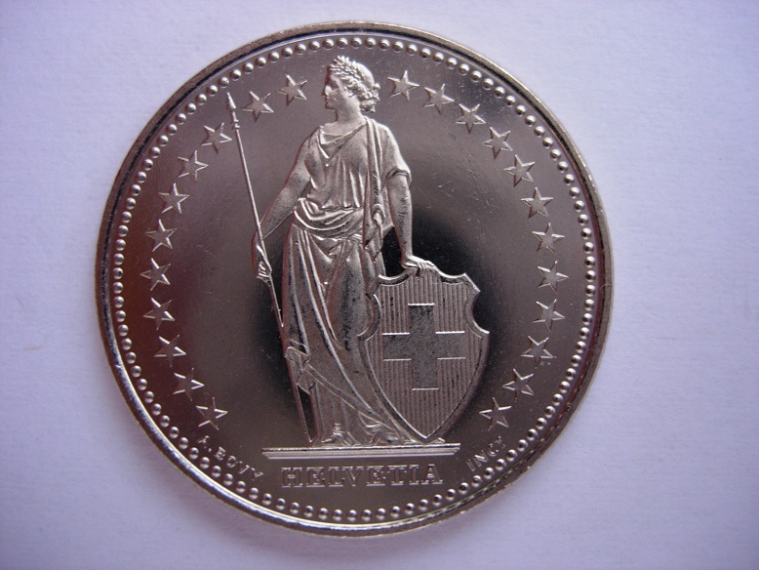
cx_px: 380
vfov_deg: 37.7
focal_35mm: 38
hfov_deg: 49.0
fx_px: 833
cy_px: 285
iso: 86
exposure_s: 1/32
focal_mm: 7.8
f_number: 2.8
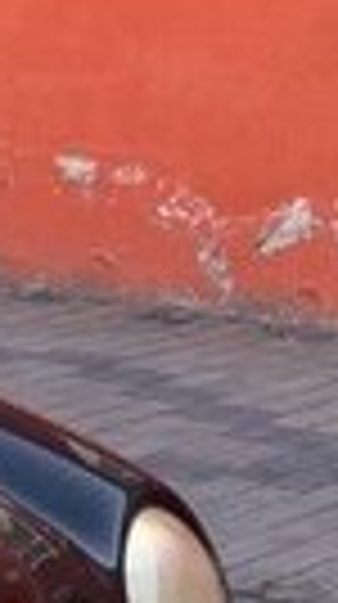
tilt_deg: -19.8
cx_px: -1131
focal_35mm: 156
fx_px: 2495
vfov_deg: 13.4
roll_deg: -1.0
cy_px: 736
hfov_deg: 6.1
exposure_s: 1/206
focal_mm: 4.15
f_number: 2.2
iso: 32
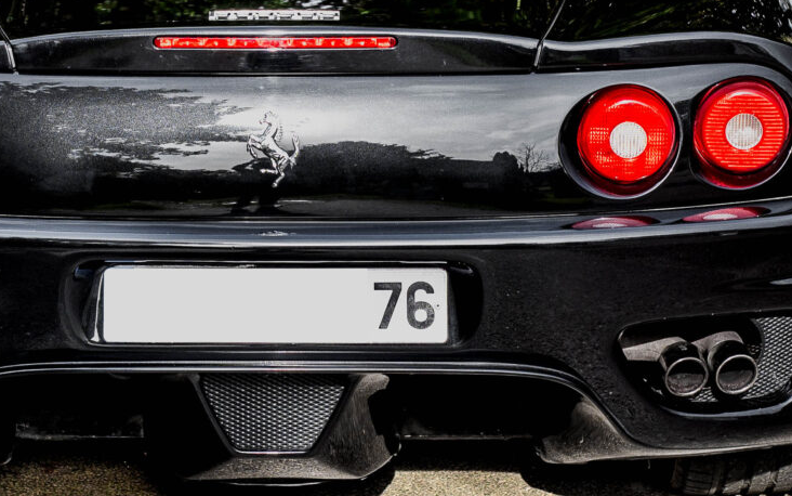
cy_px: 23
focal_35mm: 178
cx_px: 296
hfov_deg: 11.8
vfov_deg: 7.4
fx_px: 3843
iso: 100
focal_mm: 50
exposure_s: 1/320
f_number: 4
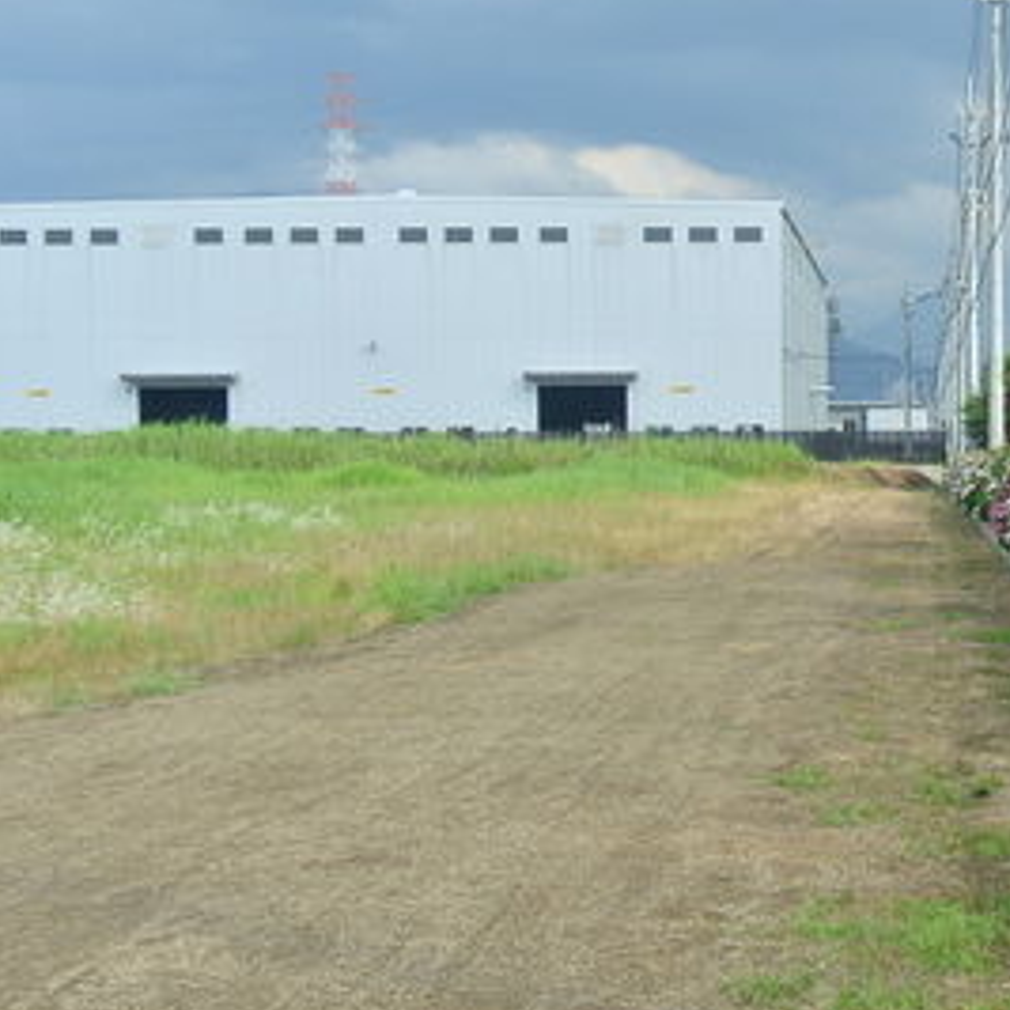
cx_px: 1110
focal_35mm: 96
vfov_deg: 18.1
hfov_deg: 17.5
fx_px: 3169
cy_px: 526
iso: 100
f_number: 4.5
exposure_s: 1/400
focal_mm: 14
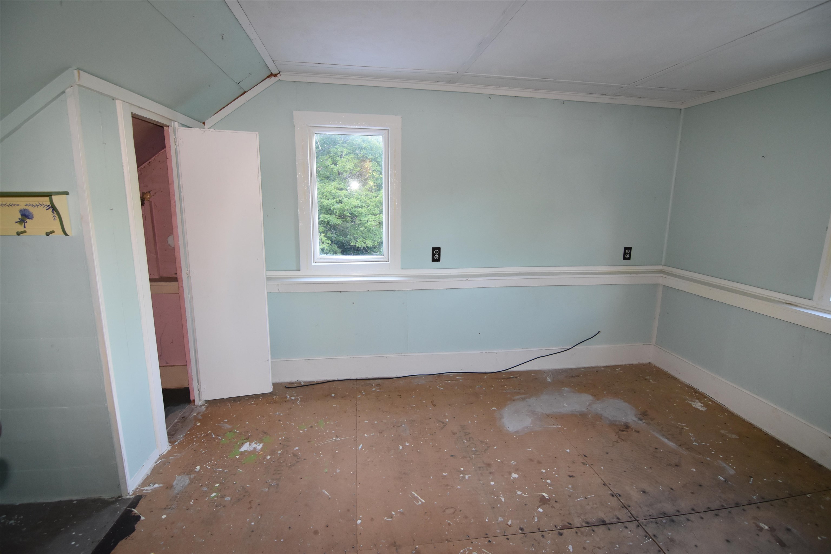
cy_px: 277
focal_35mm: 16
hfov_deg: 95.0
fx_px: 381
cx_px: 416
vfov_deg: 72.1
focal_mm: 11
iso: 800
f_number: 4.5
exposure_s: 1/80
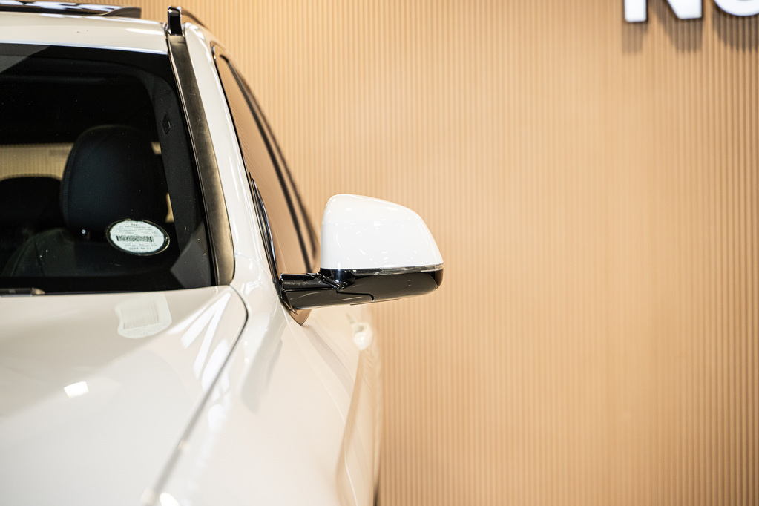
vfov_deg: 18.2
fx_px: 1581
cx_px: 380
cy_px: 253
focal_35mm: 75
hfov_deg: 27.0
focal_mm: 75
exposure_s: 1/200
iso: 640
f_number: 2.8
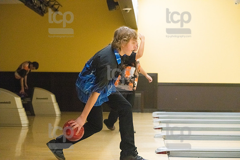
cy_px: 80
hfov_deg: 28.8
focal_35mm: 70
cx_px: 120
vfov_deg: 19.5
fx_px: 467
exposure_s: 1/1000
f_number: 4.5
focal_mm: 70
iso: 10000
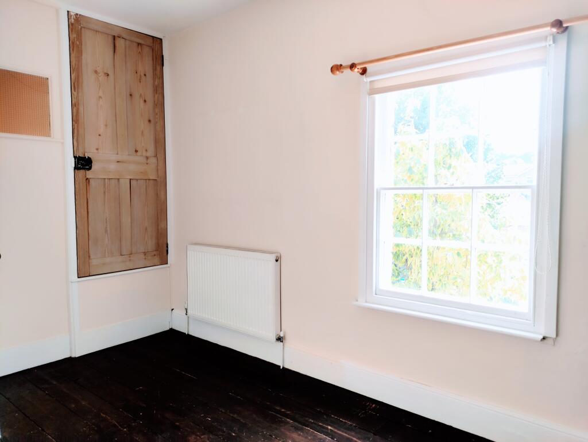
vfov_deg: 54.9
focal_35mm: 25
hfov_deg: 69.4
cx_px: 294
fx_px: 425
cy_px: 221
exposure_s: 1/100
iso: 101
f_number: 1.89
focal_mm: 5.43
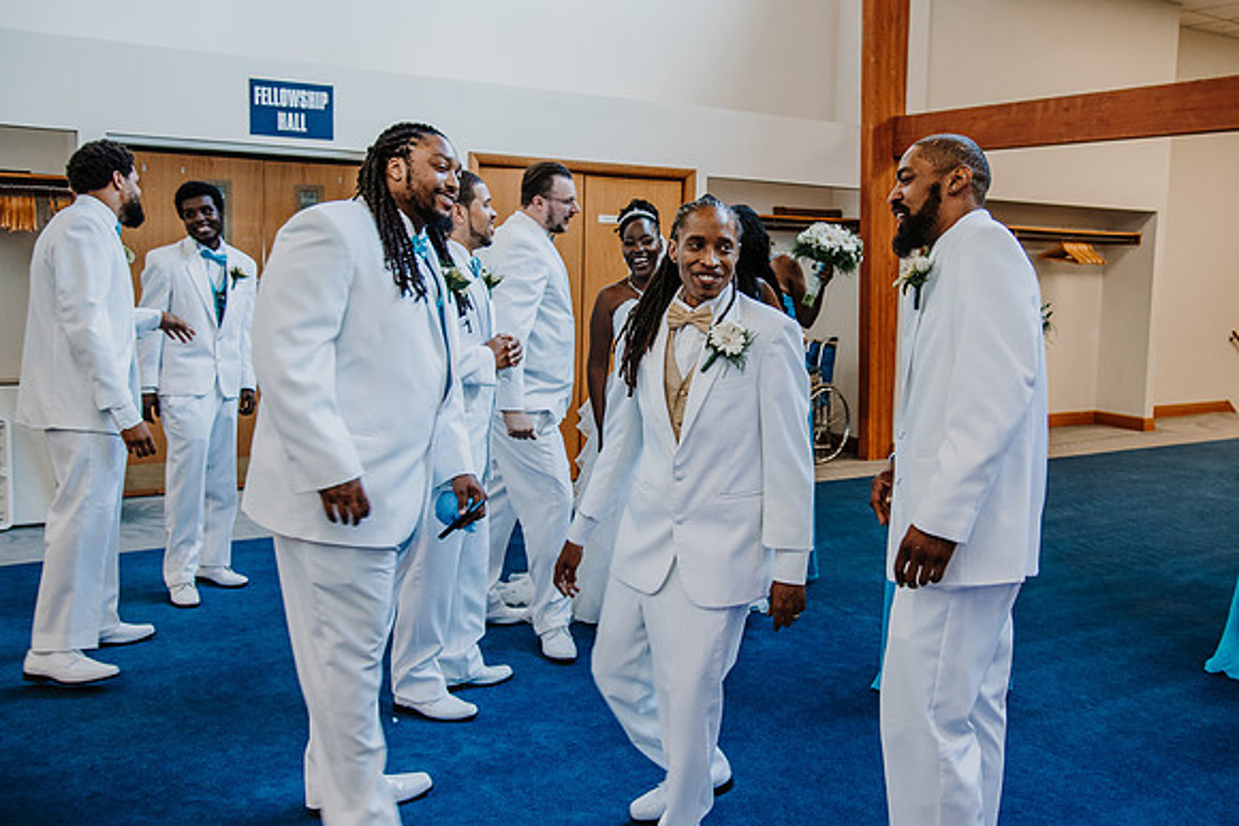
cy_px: 367
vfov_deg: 38.3
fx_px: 1188
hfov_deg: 54.9
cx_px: 688
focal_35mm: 35
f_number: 4
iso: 560
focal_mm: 30
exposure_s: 1/60
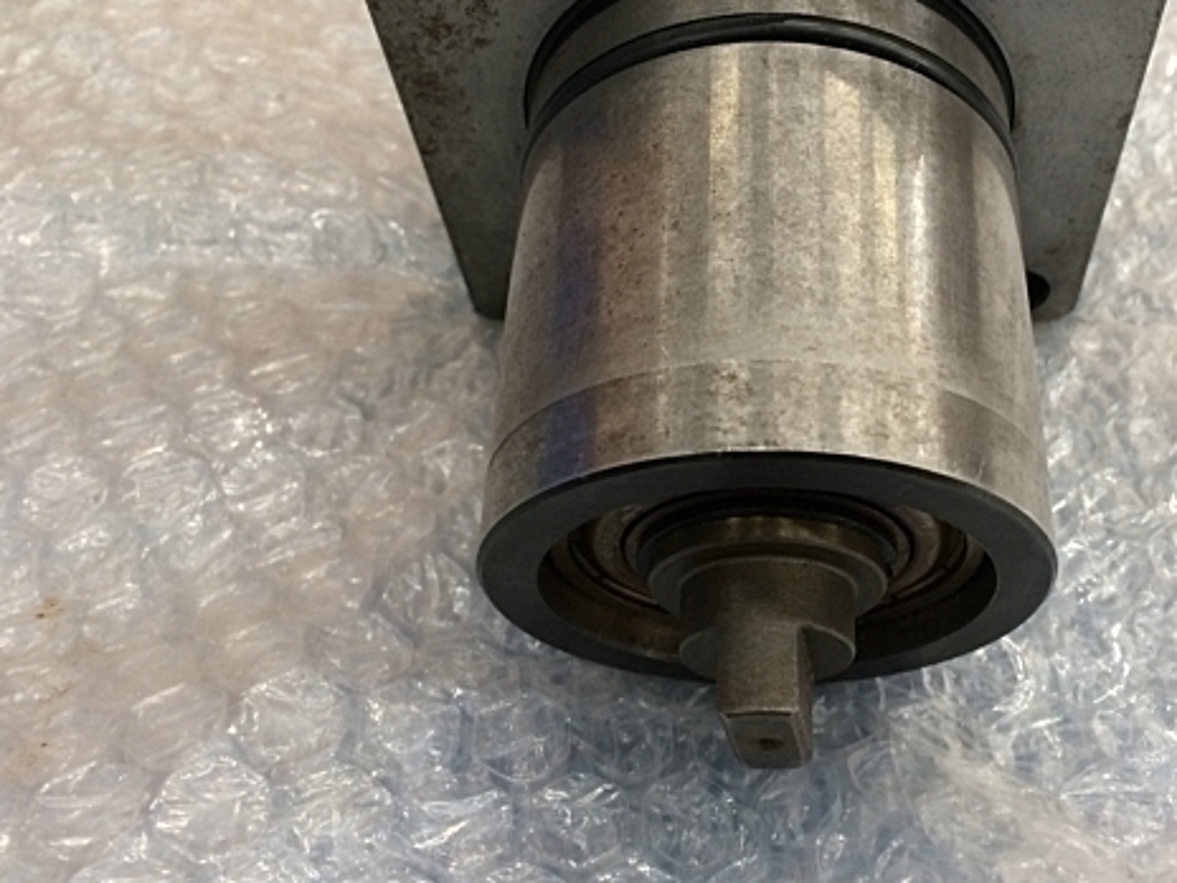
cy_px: 350
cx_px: 781
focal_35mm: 40
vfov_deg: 35.8
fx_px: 1360
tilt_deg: -45.8
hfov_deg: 46.1
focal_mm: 4.15
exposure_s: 1/30
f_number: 2.2
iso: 80
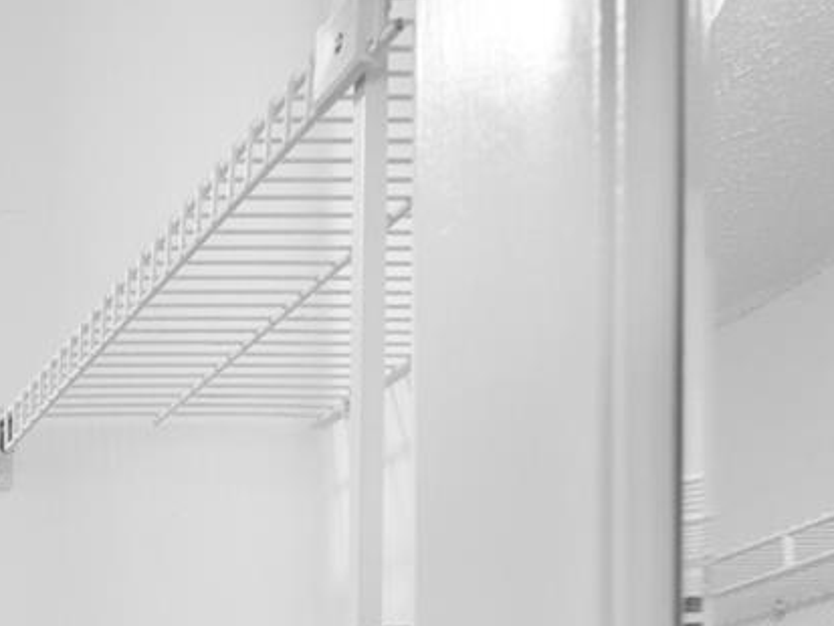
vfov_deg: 18.8
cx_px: -442
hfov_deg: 23.0
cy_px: 996
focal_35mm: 67
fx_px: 1615
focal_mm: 18
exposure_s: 1.6
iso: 320
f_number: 8
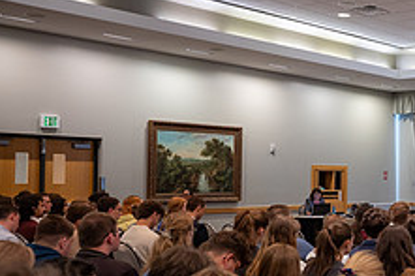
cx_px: 466
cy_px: 158
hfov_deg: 28.7
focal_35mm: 63
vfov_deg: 21.5
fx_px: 726
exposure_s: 1/200
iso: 2000
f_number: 2.8
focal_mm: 24
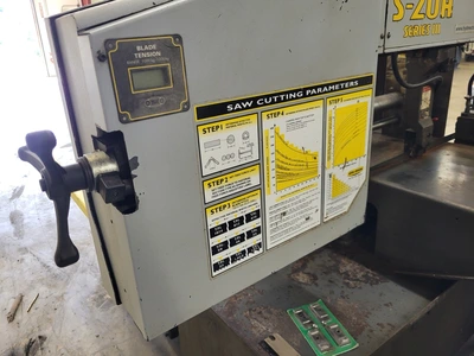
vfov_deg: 53.1
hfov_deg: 67.3
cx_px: 237
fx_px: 356
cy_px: 178
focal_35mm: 26
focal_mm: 5.4
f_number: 1.8
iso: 250
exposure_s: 1/120
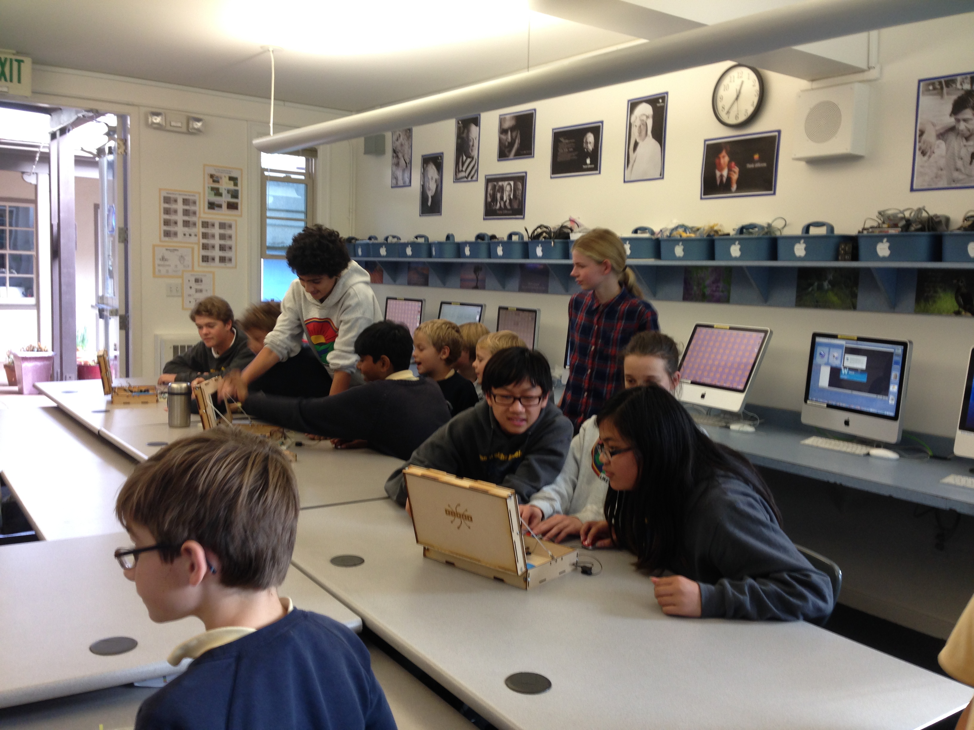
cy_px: 365
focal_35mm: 33
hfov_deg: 55.4
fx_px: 929
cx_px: 487
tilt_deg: -5.4
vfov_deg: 42.9
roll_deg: -0.8
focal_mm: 4.12
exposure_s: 1/20
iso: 64
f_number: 2.4
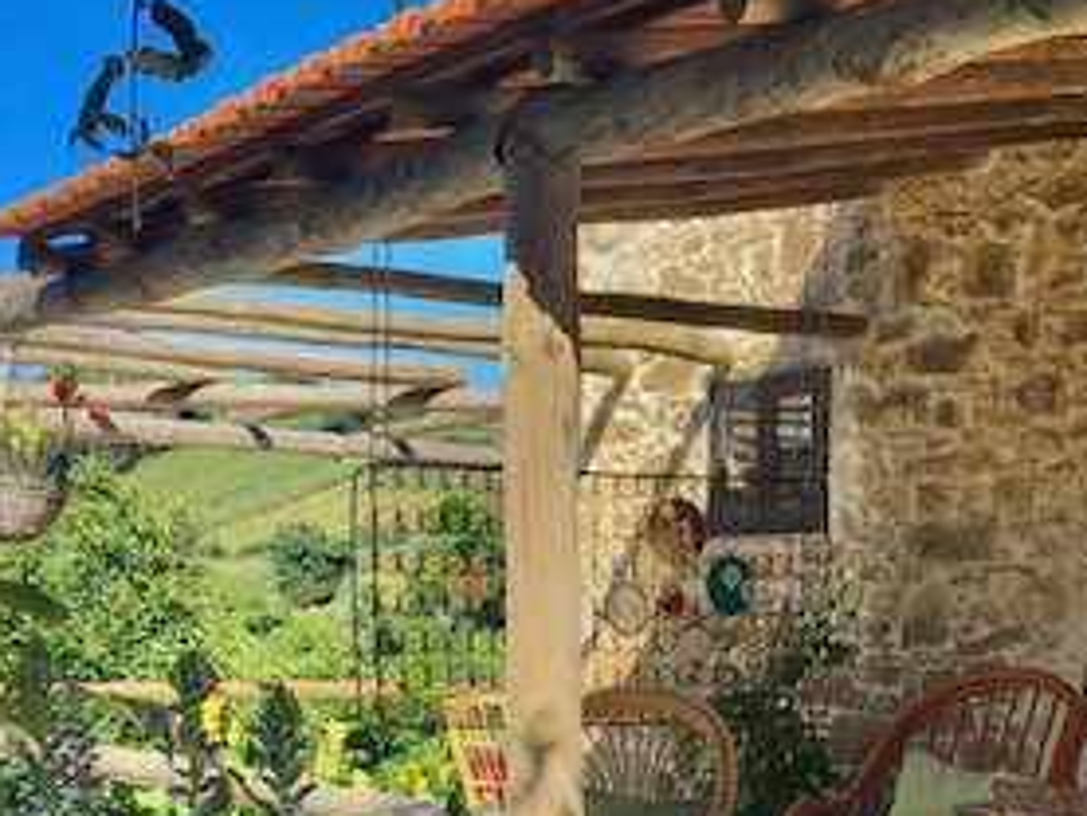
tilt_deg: -5.4
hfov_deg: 28.7
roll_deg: +0.0
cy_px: 867
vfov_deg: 21.0
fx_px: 2105
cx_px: 738
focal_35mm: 67
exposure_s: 1/999
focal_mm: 4.15
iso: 25
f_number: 2.2
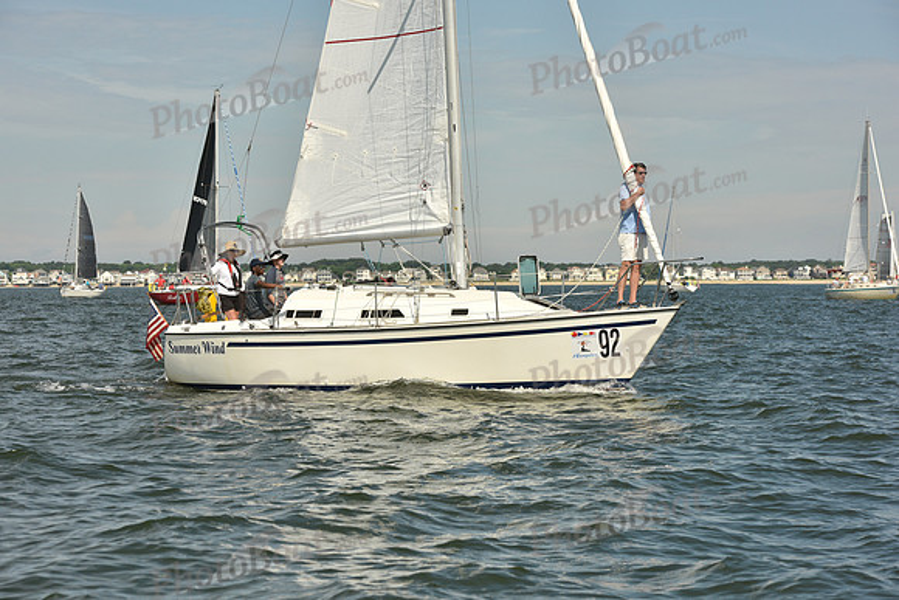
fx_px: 2498
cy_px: 300
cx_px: 450
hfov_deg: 20.4
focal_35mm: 100
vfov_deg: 13.7
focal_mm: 100
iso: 320
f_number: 8
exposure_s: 1/2000
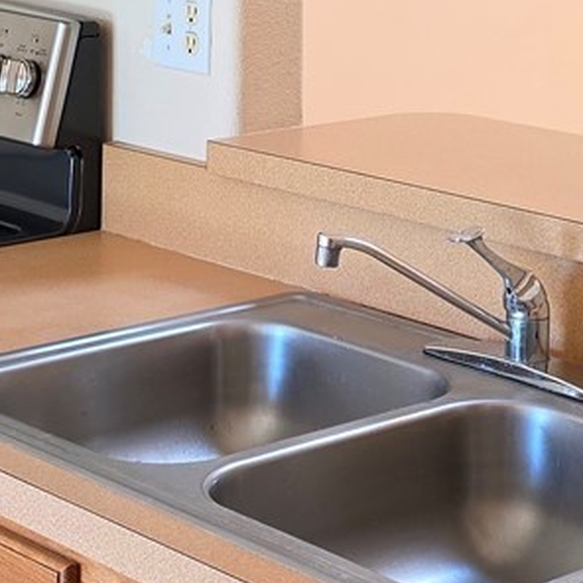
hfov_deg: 15.8
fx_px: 2096
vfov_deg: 15.2
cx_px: 362
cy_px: -132
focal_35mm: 110
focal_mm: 6.5
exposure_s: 1/120
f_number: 1.4
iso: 160
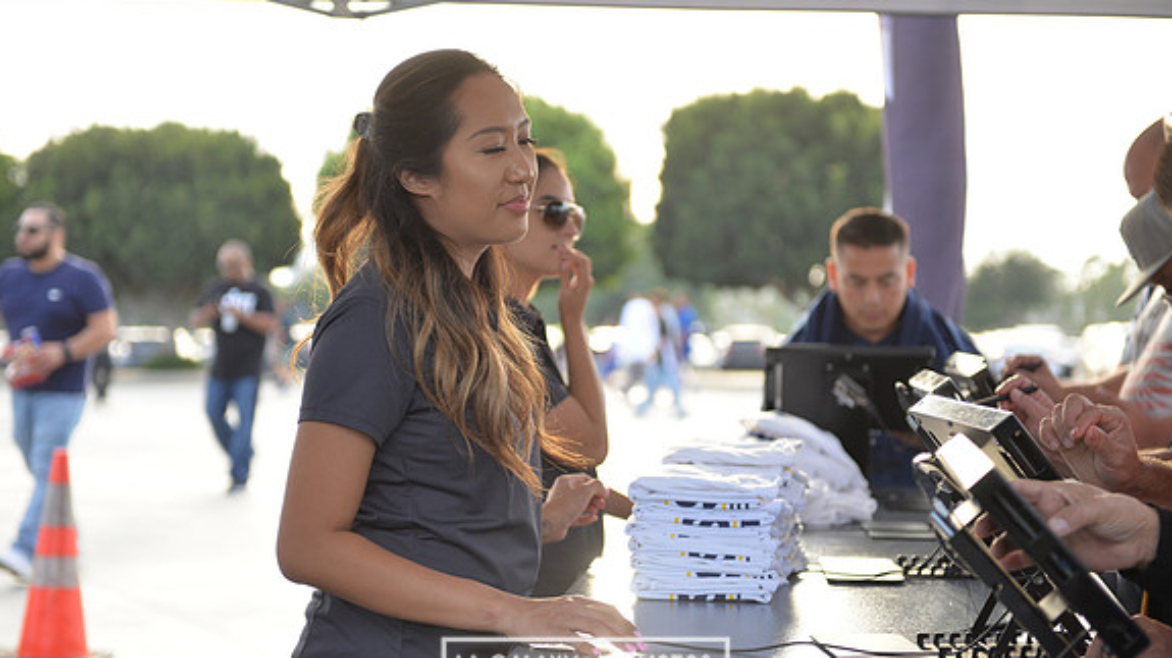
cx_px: 585
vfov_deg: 16.3
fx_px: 2299
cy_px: 360
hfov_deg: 28.6
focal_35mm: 74
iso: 560
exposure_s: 1/640
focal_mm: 70
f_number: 2.8
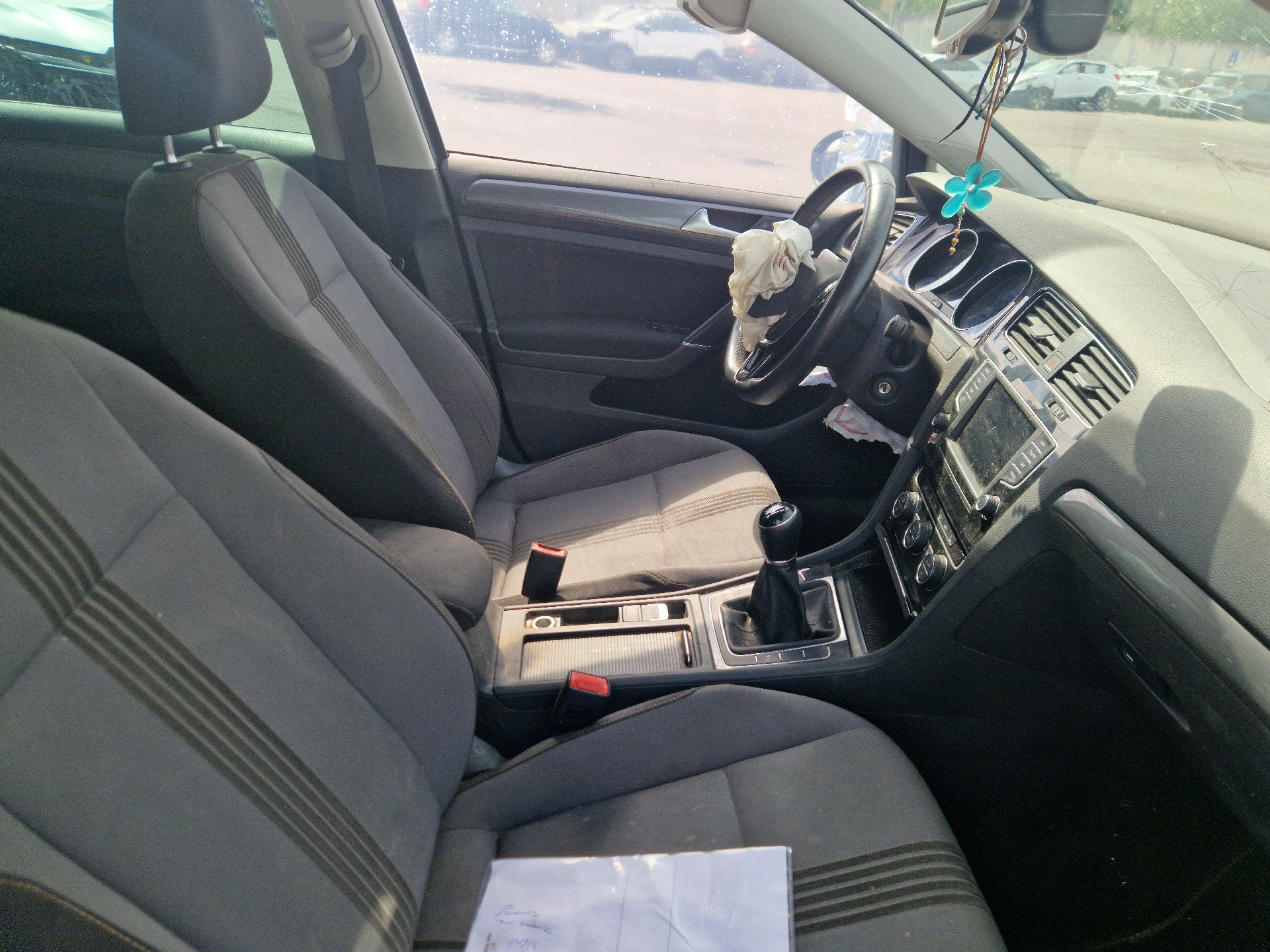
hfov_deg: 73.9
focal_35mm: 23
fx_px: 844
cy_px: 476
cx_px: 635
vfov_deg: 58.9
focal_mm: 5.4
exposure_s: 1/455
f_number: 1.8
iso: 50
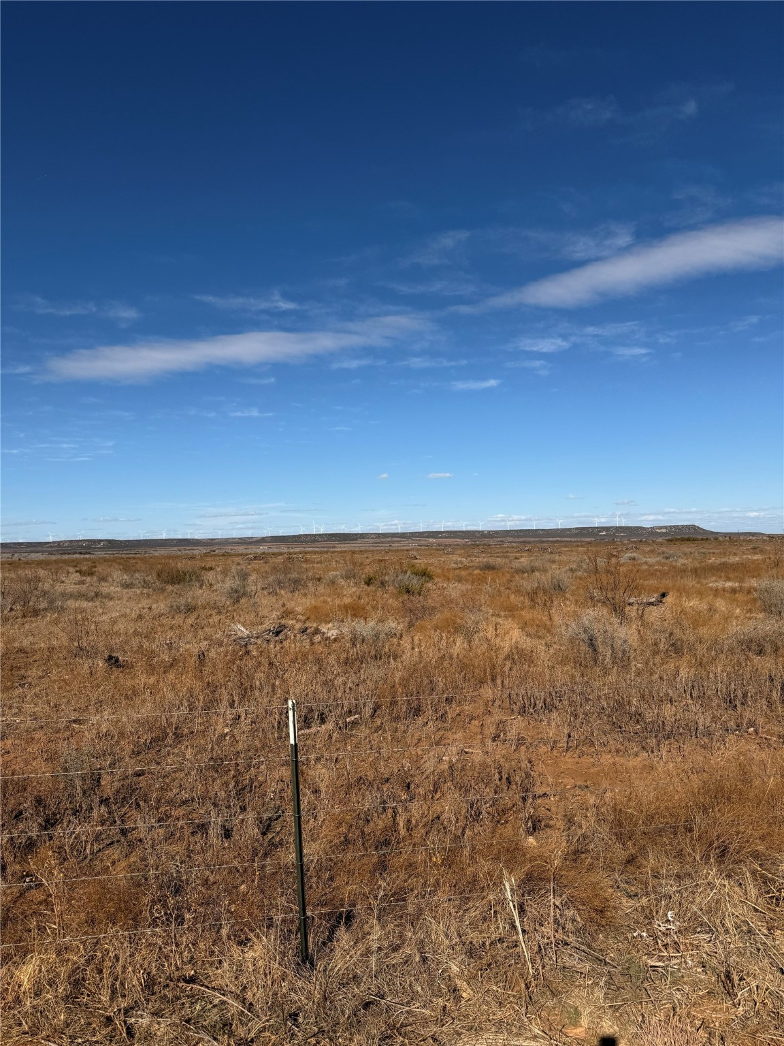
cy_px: 523
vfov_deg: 71.6
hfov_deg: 56.8
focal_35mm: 24
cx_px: 392
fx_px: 725
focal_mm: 6.76
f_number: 1.78
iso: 80
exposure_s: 1/8130
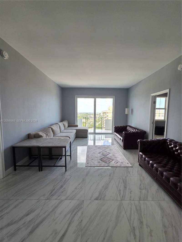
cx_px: 91
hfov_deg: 89.9
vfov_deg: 106.2
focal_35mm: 13
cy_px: 121
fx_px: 91
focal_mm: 2.2
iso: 80
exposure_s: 1/120
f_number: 2.2
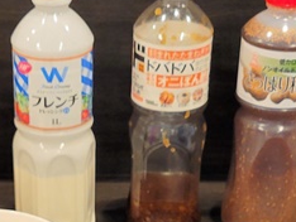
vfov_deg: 12.9
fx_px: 950
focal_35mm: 111
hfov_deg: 17.6
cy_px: 298
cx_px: 85
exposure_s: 1/60
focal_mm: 5.4
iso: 200
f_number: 1.8
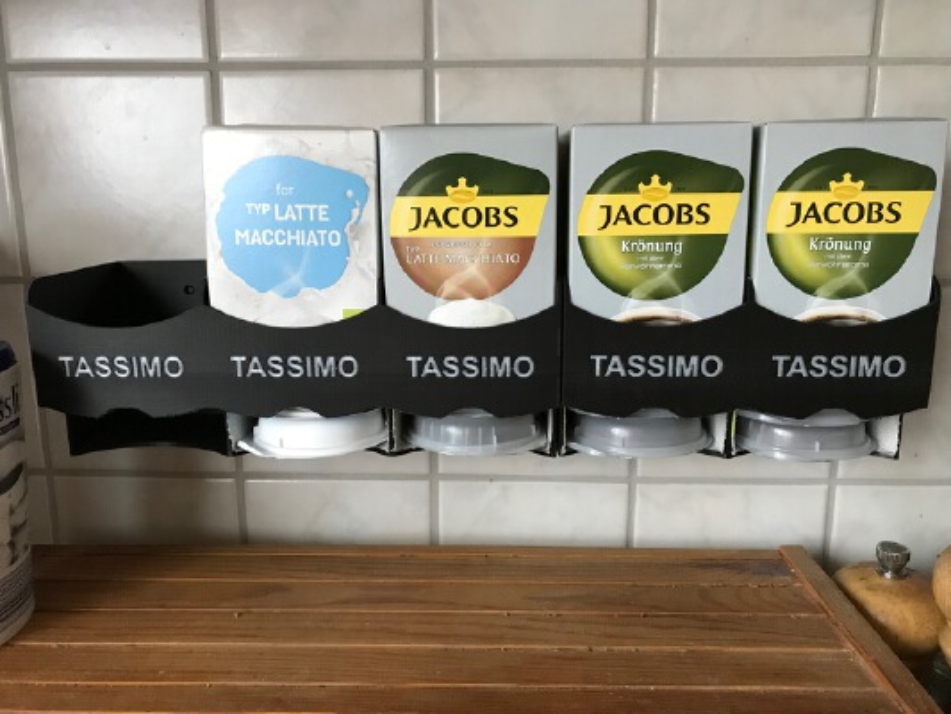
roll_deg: +0.4
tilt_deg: -12.6
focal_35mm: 28
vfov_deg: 49.8
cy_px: 357
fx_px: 769
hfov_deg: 63.4
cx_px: 476
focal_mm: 3.99
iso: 100
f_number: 1.8
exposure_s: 1/17
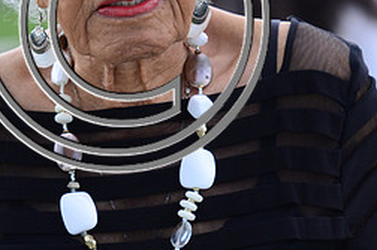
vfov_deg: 3.0
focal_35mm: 449
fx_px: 4693
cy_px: 18
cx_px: 115
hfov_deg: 4.6
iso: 800
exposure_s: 1/640
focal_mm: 130
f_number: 2.8
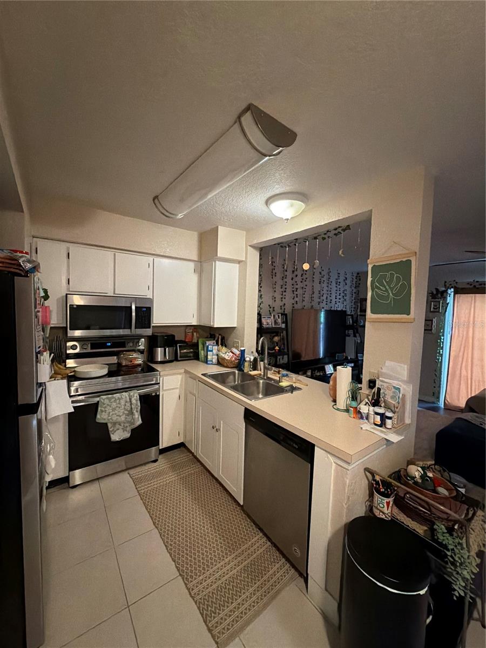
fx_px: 262
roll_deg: -2.1
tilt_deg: -3.4
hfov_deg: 85.7
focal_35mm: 14
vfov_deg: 102.1
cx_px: 243
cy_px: 324
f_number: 2.2
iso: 1250
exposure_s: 1/60
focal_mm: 2.22
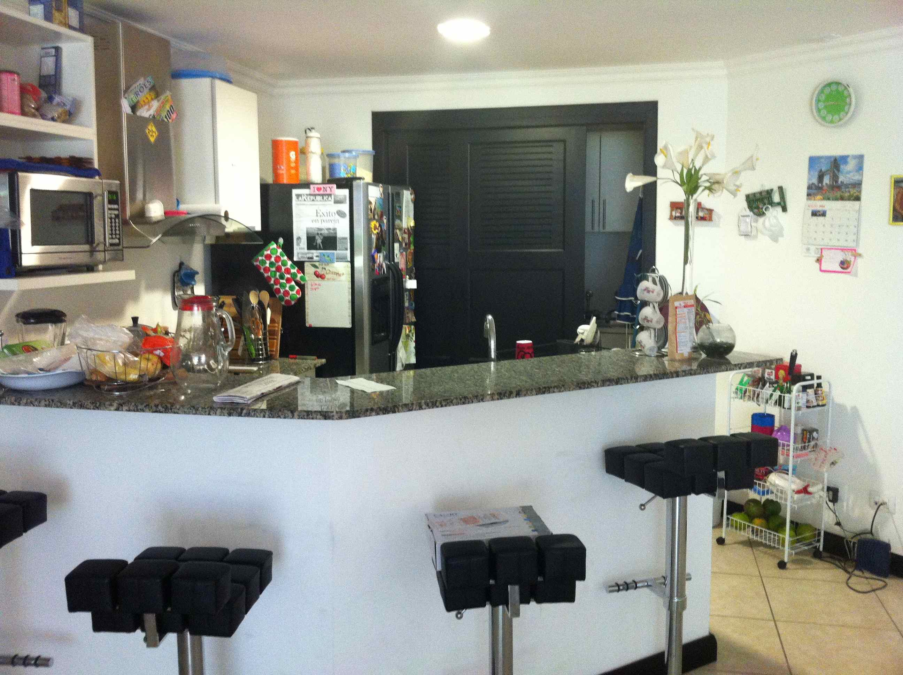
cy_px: 338
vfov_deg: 40.6
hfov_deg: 52.7
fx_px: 912
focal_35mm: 35
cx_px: 452
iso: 200
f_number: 2.8
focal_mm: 3.85
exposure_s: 1/15
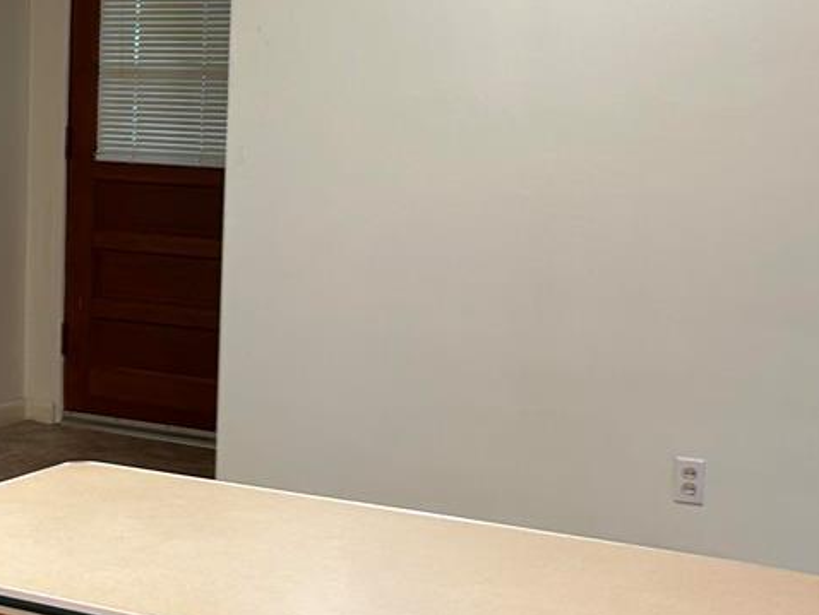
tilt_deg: -6.7
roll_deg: -0.5
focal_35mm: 87
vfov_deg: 17.0
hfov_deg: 21.0
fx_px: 2059
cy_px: 255
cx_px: -156
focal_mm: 5.7
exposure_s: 1/60
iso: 80
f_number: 1.5
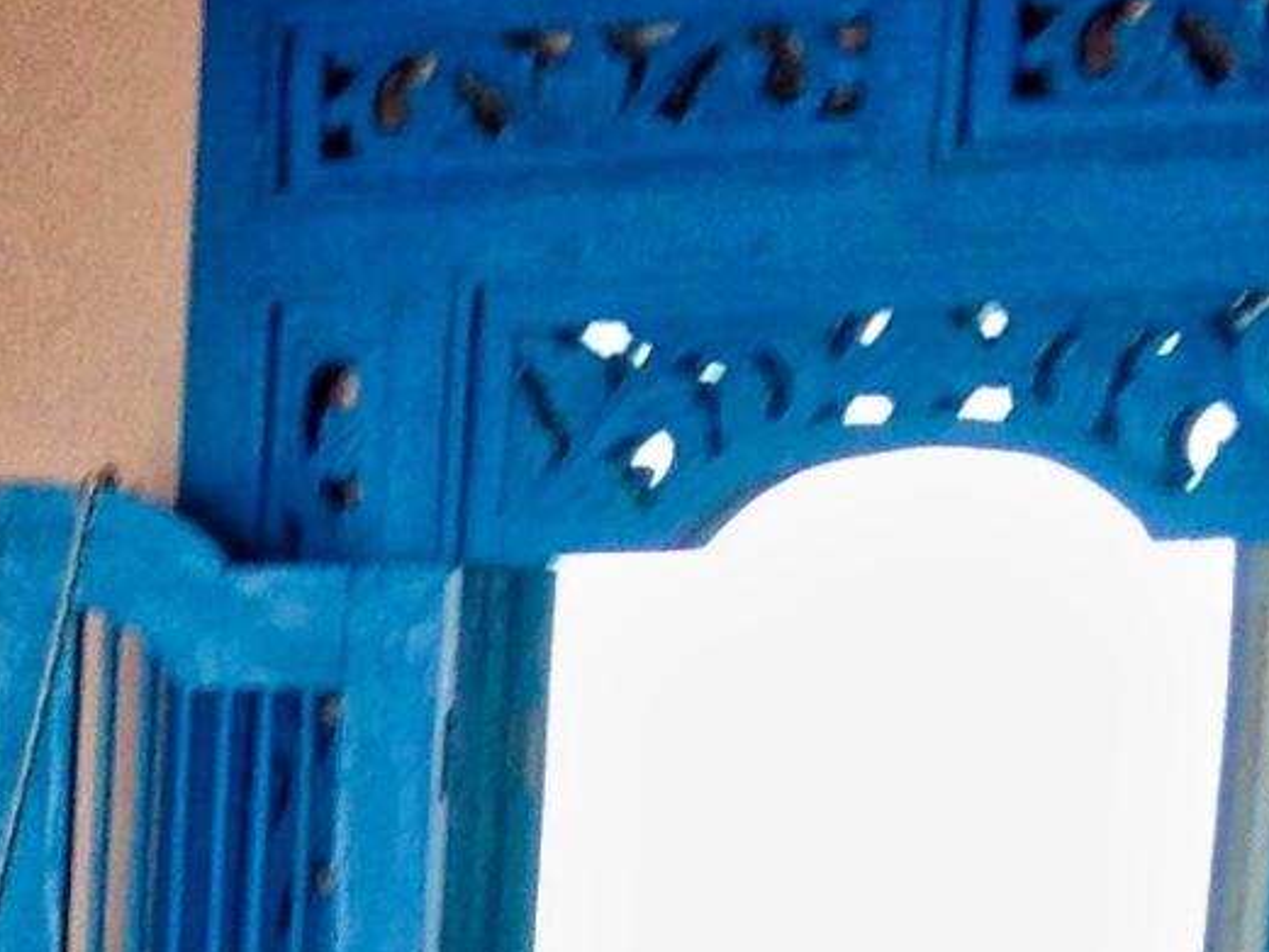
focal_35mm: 190
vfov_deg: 7.2
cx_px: -792
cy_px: 2576
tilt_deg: -14.2
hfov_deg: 10.0
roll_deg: -0.6
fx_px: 6967
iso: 64
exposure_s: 1/60
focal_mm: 4.12
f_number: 2.4
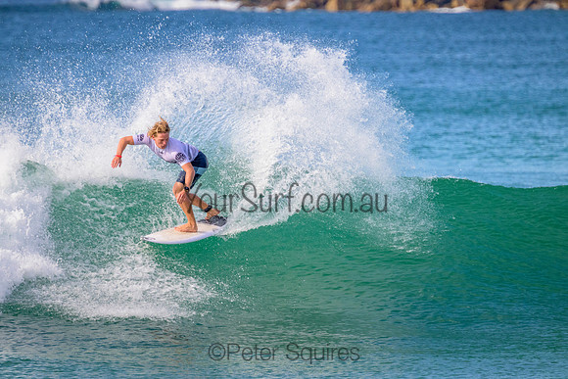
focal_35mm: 720
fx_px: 11362
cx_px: 284
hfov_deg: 2.9
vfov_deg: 1.9
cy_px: 190
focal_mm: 720
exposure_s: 1/2000
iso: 1800
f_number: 11
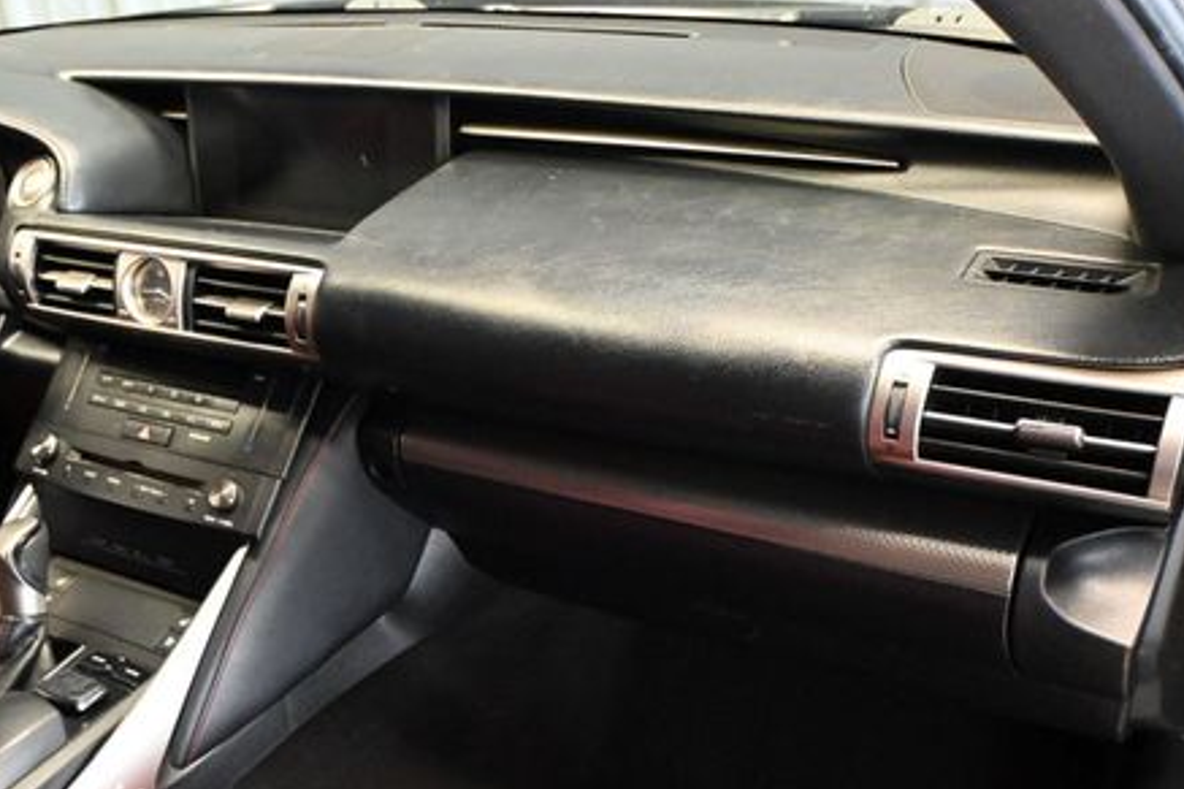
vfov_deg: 31.6
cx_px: 385
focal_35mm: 42
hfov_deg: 45.9
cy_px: 564
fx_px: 1372
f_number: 3.8
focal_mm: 19
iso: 8000
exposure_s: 1/60
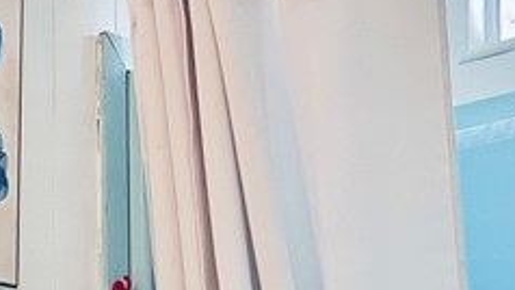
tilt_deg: -2.2
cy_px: 643
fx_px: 1666
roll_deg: +1.5
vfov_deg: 9.1
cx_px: -286
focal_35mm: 122
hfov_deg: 15.9
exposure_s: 1/60
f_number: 1.5
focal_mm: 5.7
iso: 250
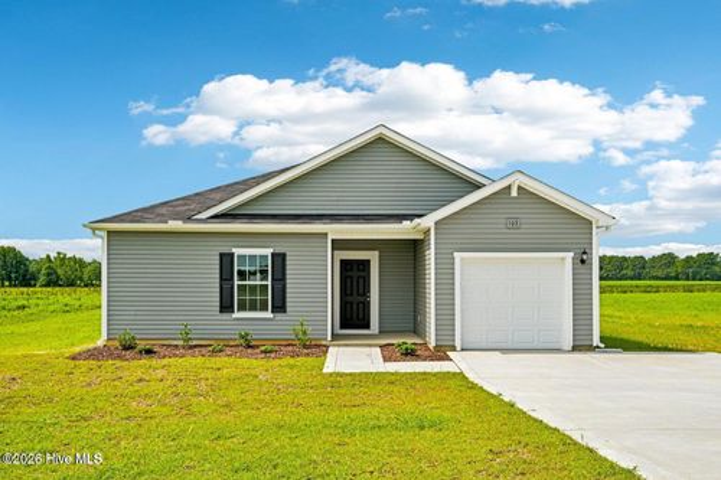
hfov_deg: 61.9
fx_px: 601
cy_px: 240
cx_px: 360
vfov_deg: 43.6
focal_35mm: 30
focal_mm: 30
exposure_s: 1/500
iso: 100
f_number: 8
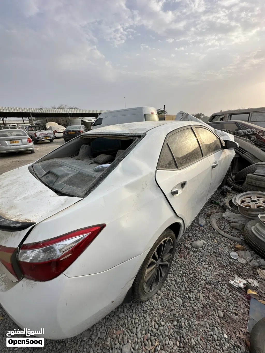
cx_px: 132
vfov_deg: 102.1
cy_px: 176
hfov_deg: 85.7
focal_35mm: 14
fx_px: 143
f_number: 2.2
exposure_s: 1/1052
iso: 40
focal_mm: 2.22
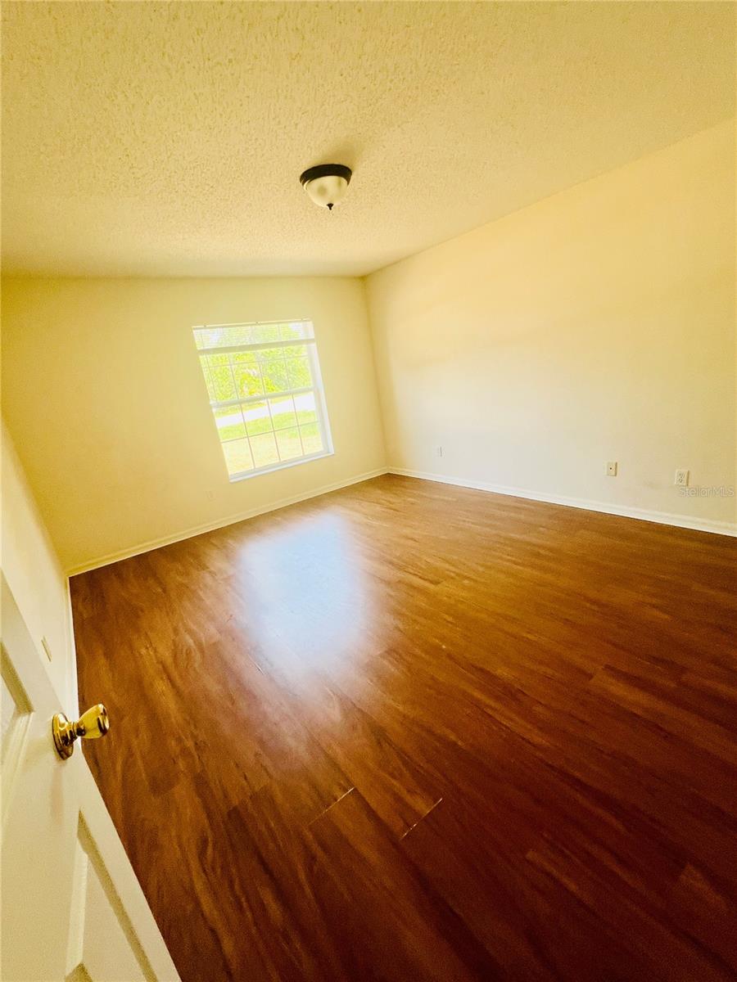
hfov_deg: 89.9
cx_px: 368
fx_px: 369
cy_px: 491
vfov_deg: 106.2
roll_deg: +4.9
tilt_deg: -16.5
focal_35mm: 13
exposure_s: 1/99
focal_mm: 1.57
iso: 80
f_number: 1.8
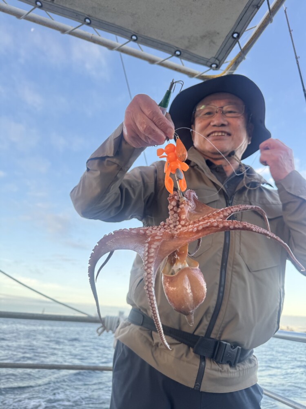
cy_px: 204
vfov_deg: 71.6
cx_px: 153
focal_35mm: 24
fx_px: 283
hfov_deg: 56.8
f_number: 1.78
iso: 80
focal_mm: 6.76
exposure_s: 1/299
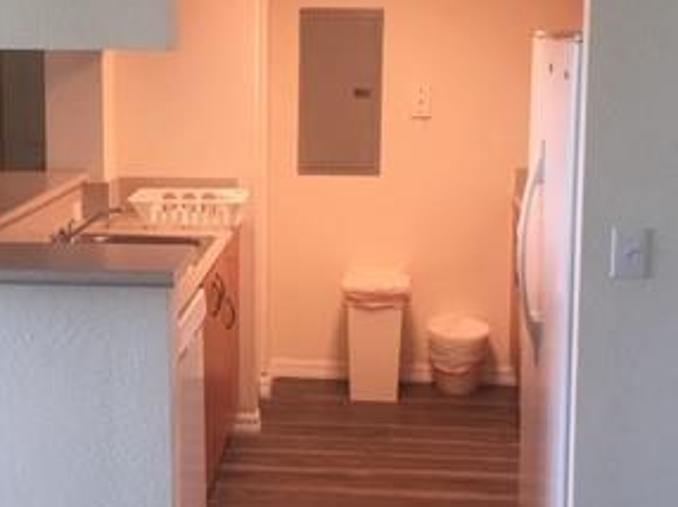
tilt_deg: -5.9
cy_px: 178
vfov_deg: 22.5
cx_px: 280
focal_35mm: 65
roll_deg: -0.1
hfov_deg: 29.8
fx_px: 1272
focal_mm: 4.15
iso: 32
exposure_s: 1/15
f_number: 2.2
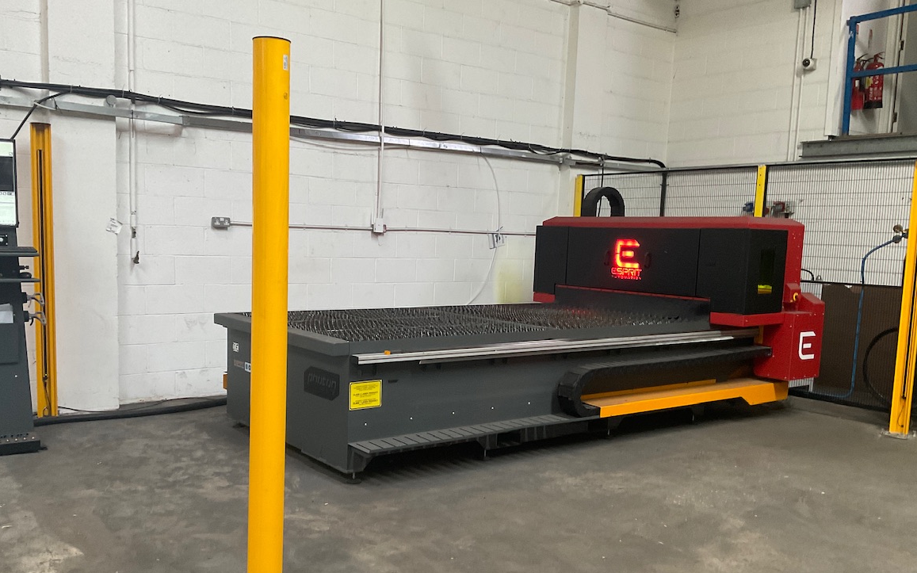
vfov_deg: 37.2
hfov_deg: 56.7
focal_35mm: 34
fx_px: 850
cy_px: 336
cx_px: 441
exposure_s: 1/50
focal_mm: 3
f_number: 1.8
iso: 160
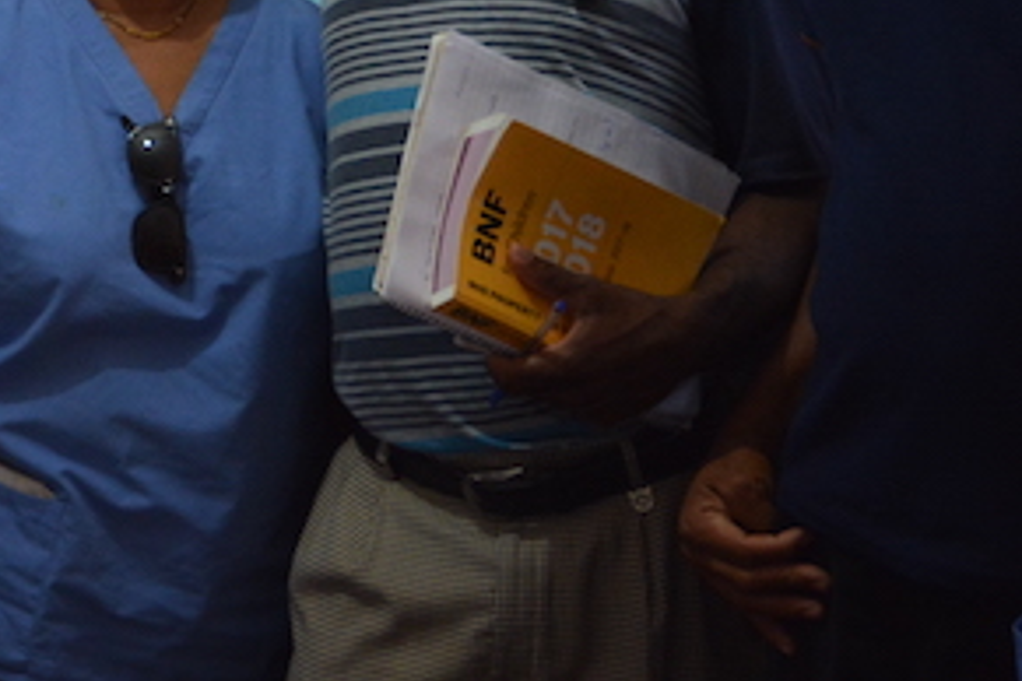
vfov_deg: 11.9
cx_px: -95
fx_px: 3144
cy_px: -297
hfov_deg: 17.8
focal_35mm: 111
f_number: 3.8
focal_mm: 21
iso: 1000
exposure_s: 1/30
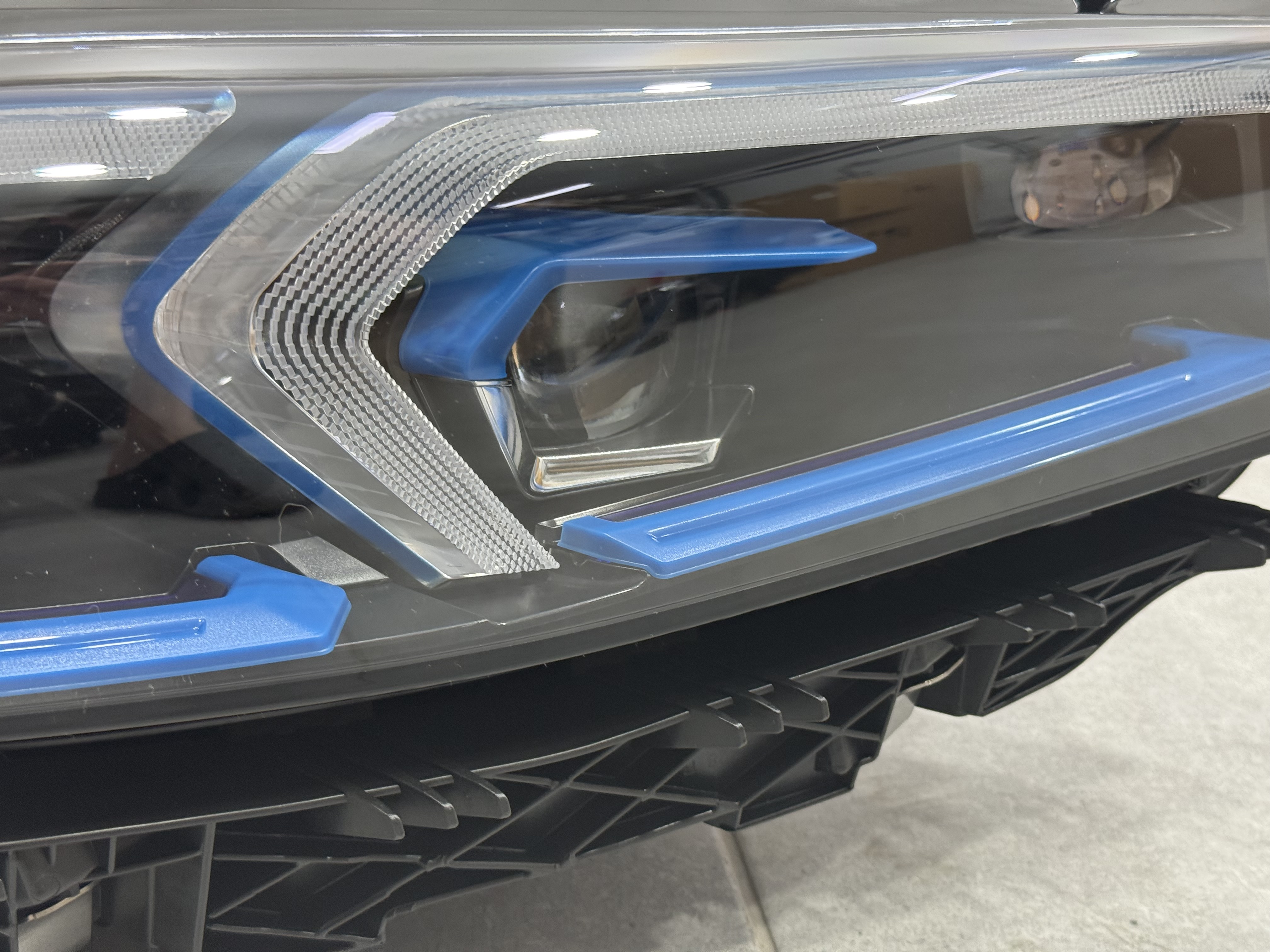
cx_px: 635
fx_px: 1761
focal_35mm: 48
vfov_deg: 30.3
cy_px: 476
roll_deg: -1.8
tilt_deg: -25.7
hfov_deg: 39.7
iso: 125
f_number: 1.78
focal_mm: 6.76
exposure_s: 1/100
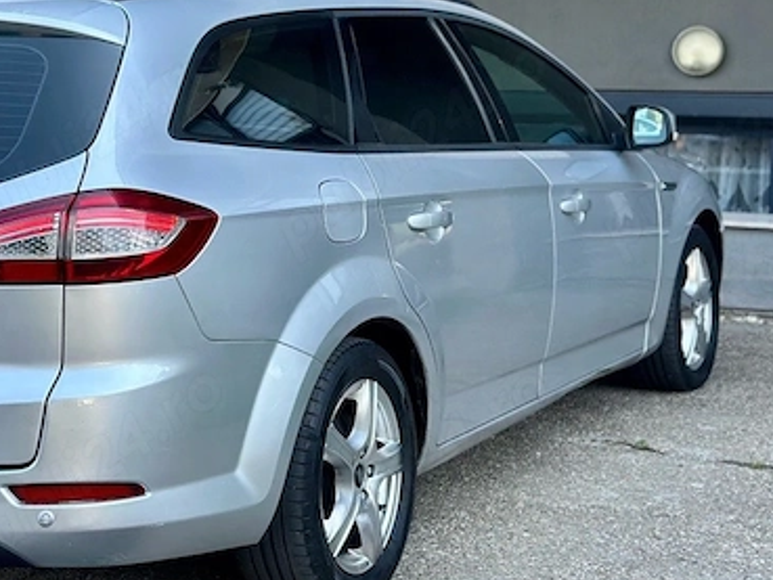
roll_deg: +0.1
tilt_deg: -3.8
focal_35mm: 78
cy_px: 157
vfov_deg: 18.8
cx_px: 170
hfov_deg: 24.7
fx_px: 1742
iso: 80
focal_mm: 6.86
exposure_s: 1/475
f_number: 1.78
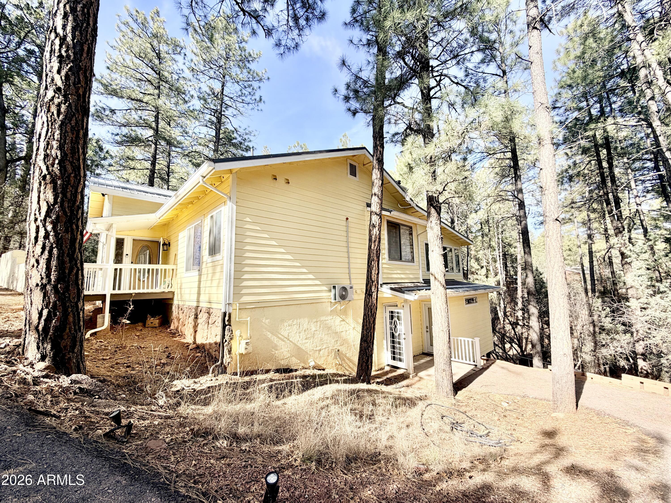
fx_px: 271
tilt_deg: +7.5
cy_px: 252
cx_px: 336
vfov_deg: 85.7
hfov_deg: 102.1
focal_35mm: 14
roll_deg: +1.4
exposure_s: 1/506
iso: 40
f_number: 2.2
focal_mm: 2.22
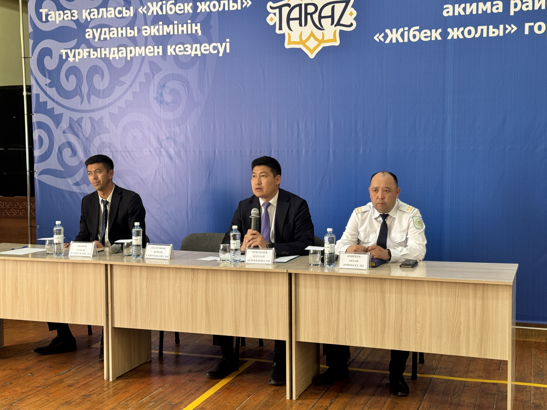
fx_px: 758
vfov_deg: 30.3
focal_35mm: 48
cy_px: 205
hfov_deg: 39.7
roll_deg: +0.5
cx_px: 274
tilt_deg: -4.2
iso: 100
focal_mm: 6.76
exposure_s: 1/50
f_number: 1.78
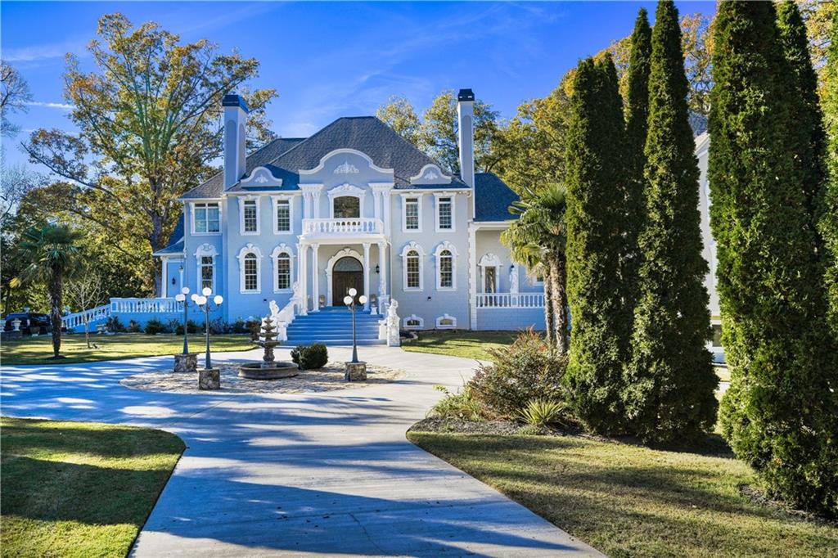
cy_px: 279
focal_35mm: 30
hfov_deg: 61.9
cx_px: 419
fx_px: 698
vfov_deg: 43.6
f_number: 4
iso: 64
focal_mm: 30
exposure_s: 1/800
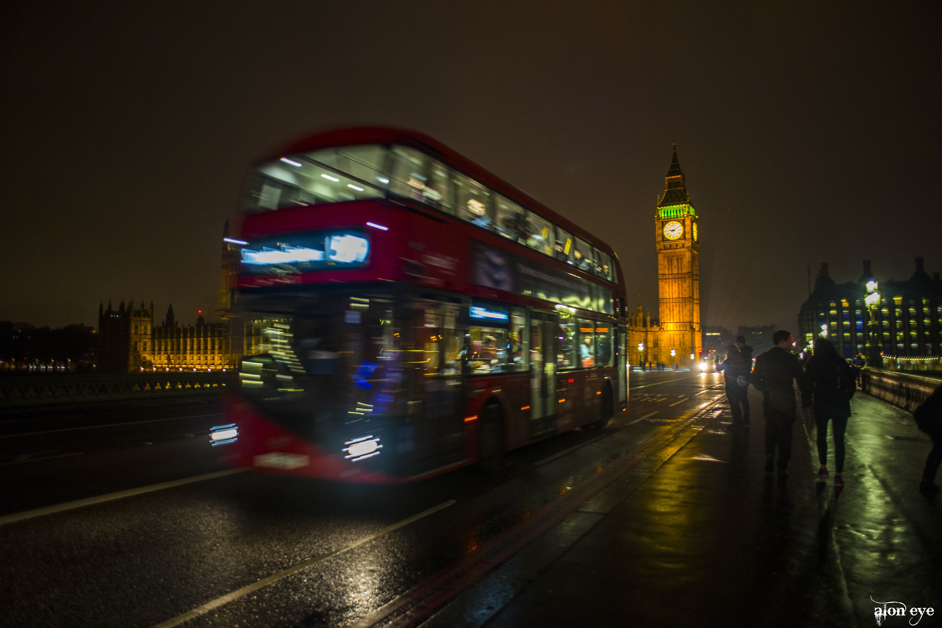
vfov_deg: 53.2
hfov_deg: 73.7
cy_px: 314
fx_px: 628
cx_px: 471
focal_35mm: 24
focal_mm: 24
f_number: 2.8
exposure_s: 1/25
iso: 1600
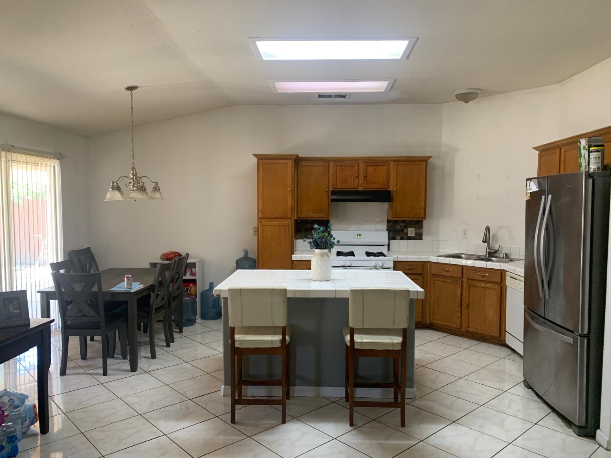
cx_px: 306
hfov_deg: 67.3
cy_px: 229
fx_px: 459
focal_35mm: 26
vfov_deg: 53.1
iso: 160
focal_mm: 4.25
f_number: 1.8
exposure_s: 1/60
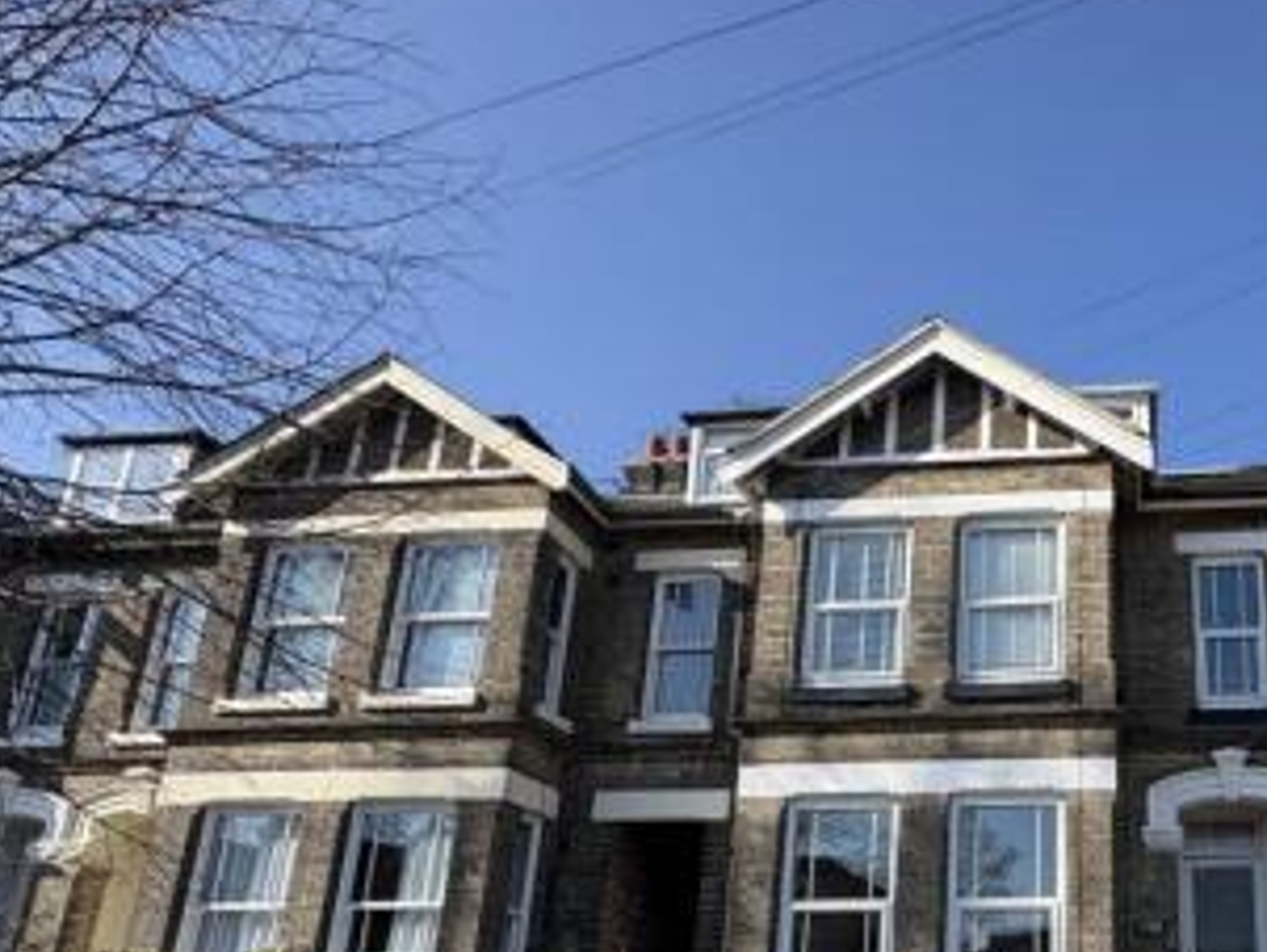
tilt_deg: +14.7
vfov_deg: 47.9
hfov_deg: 58.7
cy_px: 791
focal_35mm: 27
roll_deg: +0.4
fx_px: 989
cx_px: 1064
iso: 50
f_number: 2.2
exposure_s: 1/993
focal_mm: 2.22
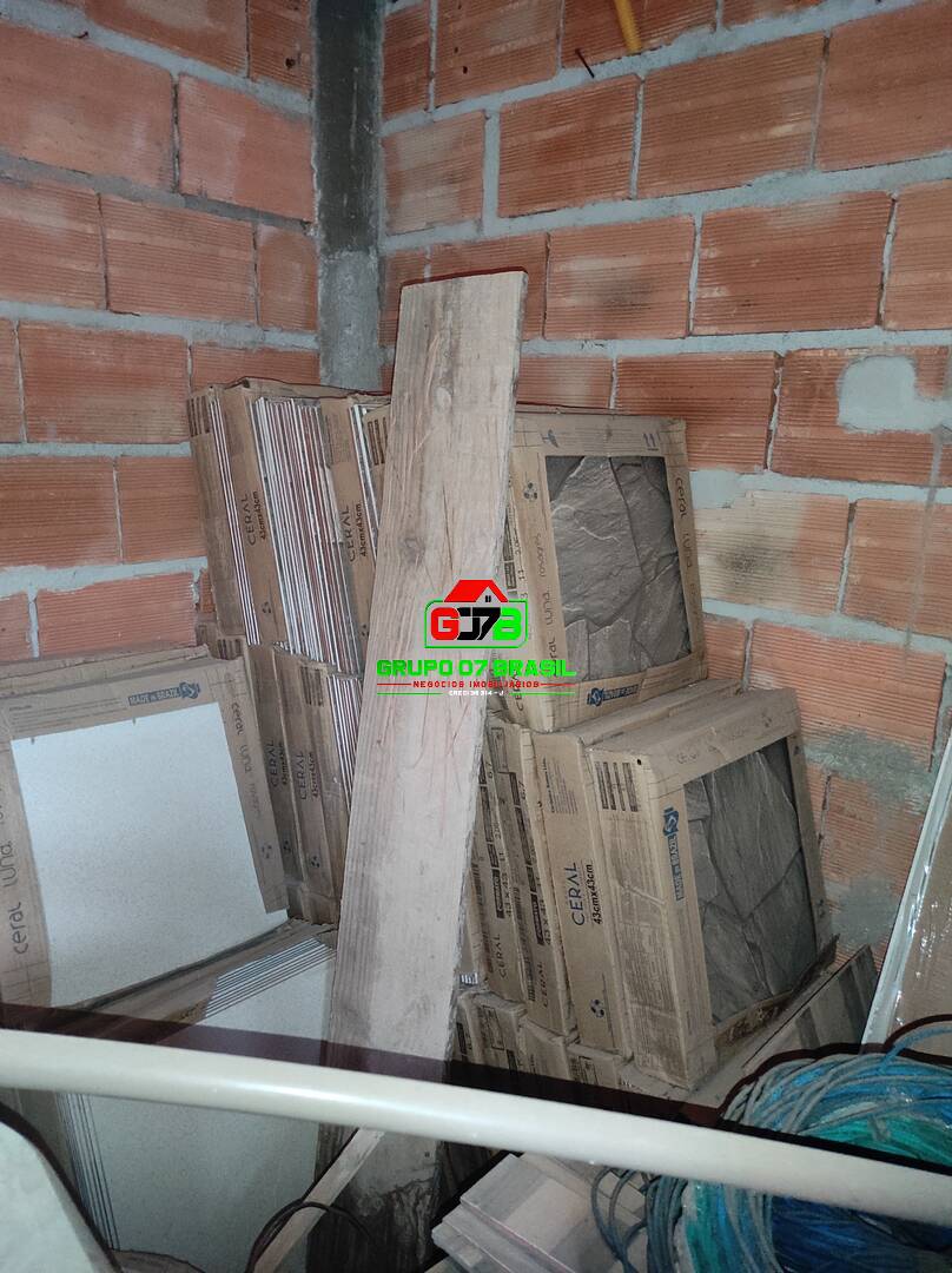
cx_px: 476
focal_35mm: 25
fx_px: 918
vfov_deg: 69.4
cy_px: 636
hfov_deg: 54.8
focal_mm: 5.43
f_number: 1.89
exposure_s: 1/20
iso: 2170
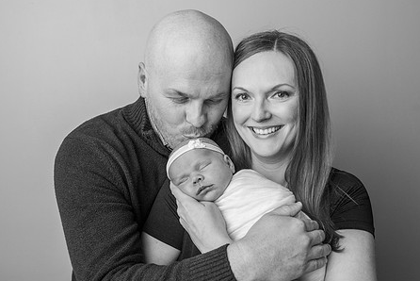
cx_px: 226
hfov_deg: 57.1
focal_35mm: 33
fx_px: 385
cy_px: 158
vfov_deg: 40.0
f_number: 4.5
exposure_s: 1/200
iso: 800
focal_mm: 24
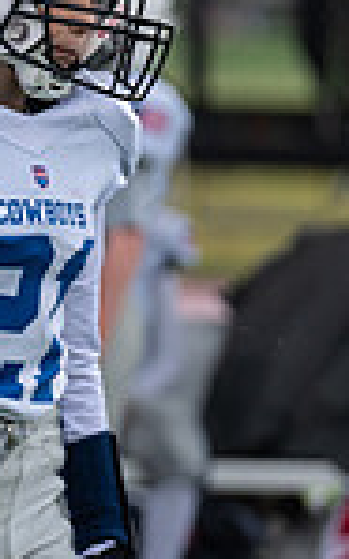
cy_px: 272
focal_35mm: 730
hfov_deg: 1.8
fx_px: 11120
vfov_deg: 2.9
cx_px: -706
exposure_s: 1/1250
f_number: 3.5
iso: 250
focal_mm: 184
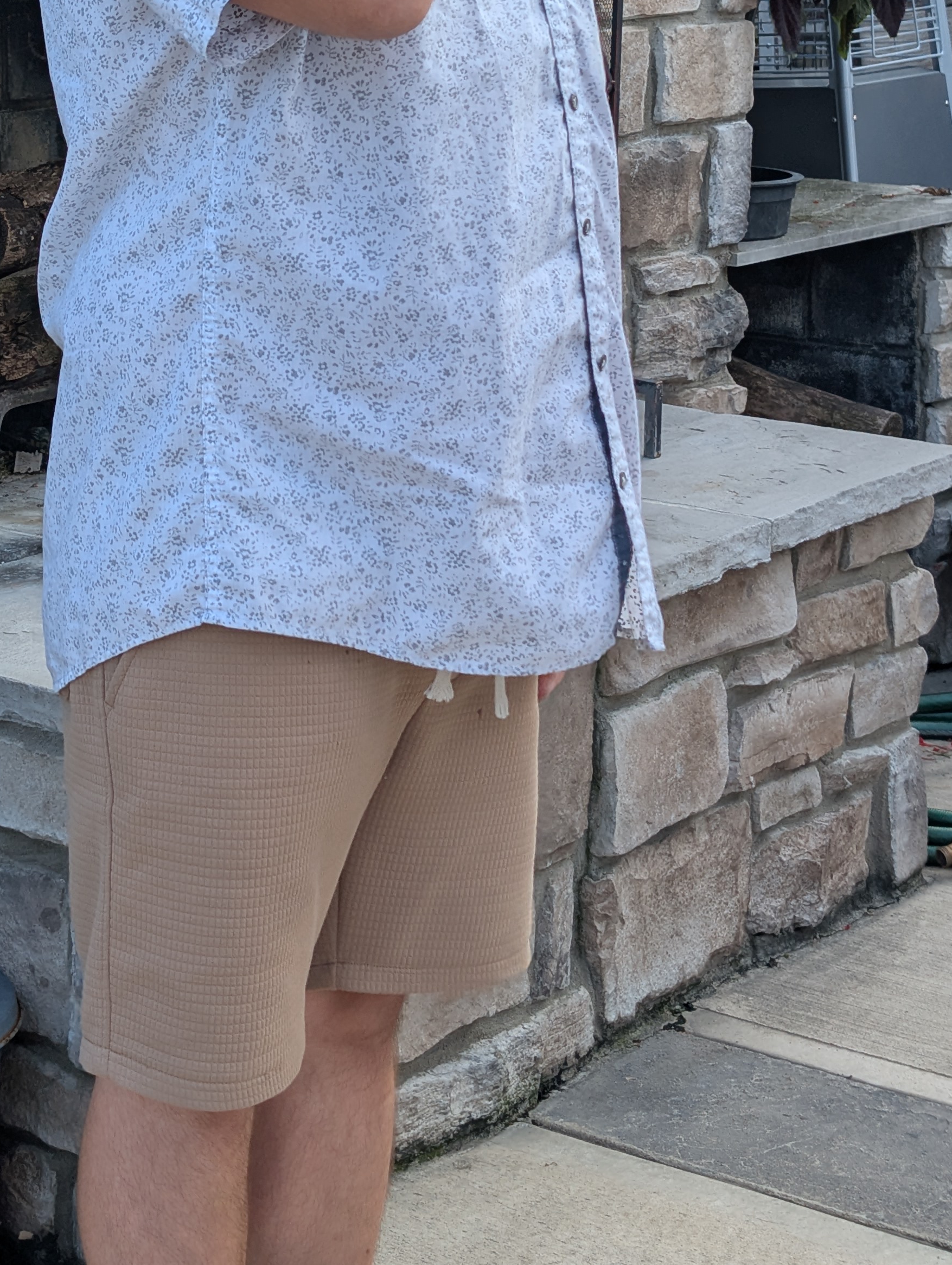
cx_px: 257
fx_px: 3073
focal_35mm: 84
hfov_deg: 17.5
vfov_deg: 22.6
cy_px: 73
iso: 23
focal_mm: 6.9
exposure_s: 1/915
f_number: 1.68
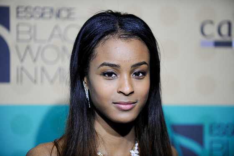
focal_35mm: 160
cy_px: 78
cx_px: 117
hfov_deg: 12.9
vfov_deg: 8.6
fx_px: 1039
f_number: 3.2
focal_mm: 160
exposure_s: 1/250
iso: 1250
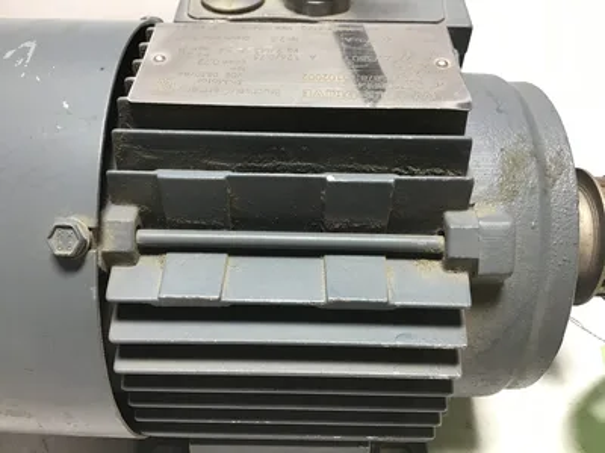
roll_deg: -0.4
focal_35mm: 31
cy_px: 226
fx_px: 542
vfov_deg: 45.4
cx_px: 302
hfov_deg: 58.4
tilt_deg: -43.6
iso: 25
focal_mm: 3.3
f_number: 2.4
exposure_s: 1/40
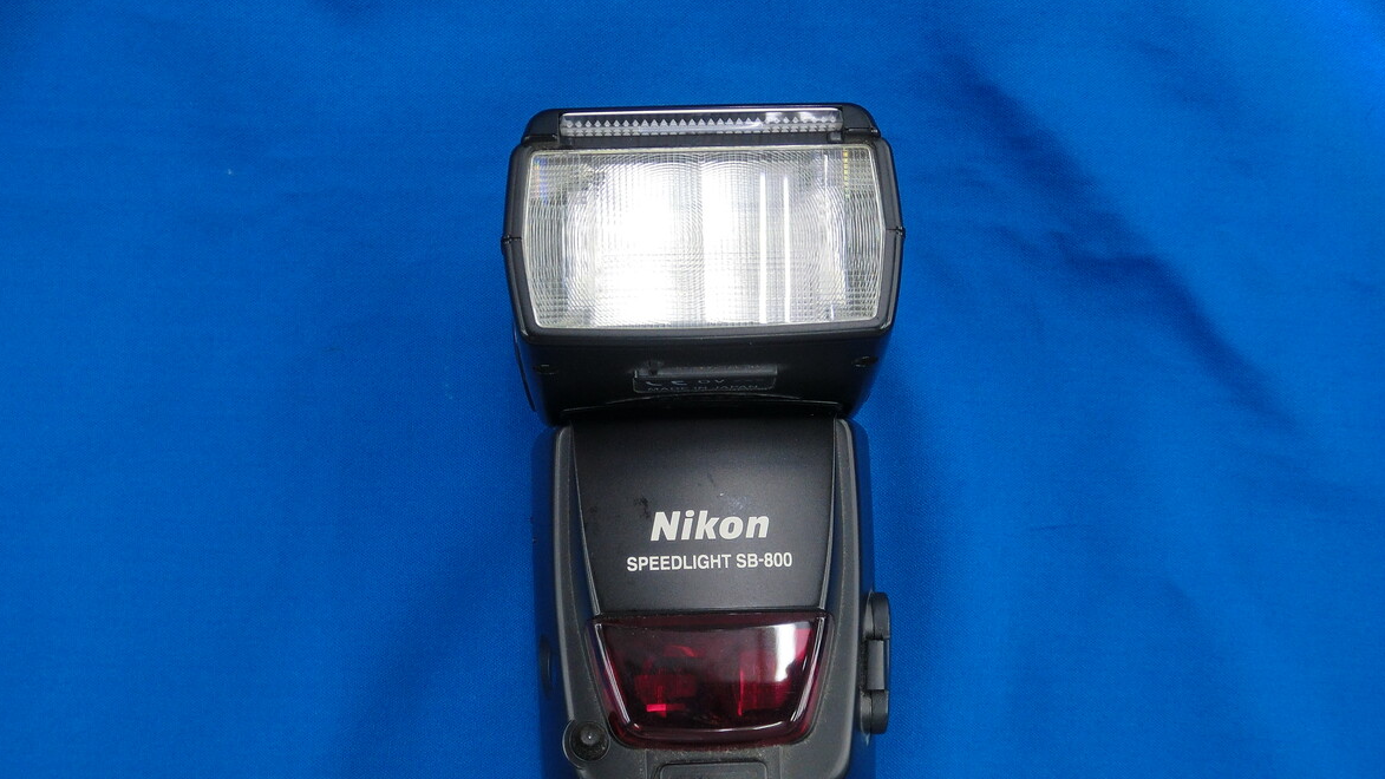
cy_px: 517
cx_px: 700
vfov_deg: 30.2
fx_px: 1432
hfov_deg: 51.6
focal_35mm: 39
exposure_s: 1/60
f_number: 3.2
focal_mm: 6.1
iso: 200
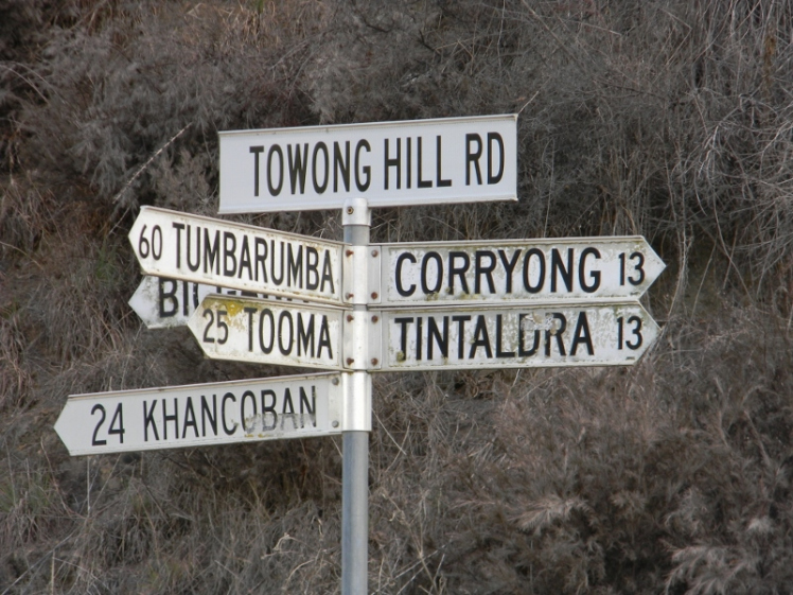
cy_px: 298
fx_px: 4192
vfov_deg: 8.1
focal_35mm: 183
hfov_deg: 10.8
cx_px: 396
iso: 80
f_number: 5.2
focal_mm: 33.1
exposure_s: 1/37.4
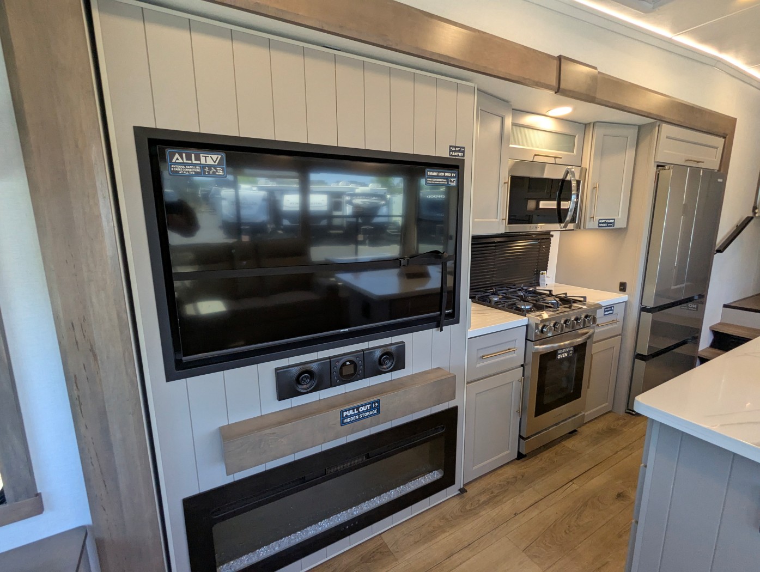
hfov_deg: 94.4
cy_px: 286
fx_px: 352
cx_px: 380
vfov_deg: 78.2
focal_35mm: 16
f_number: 2.2
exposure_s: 1/138
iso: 218
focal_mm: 2.35
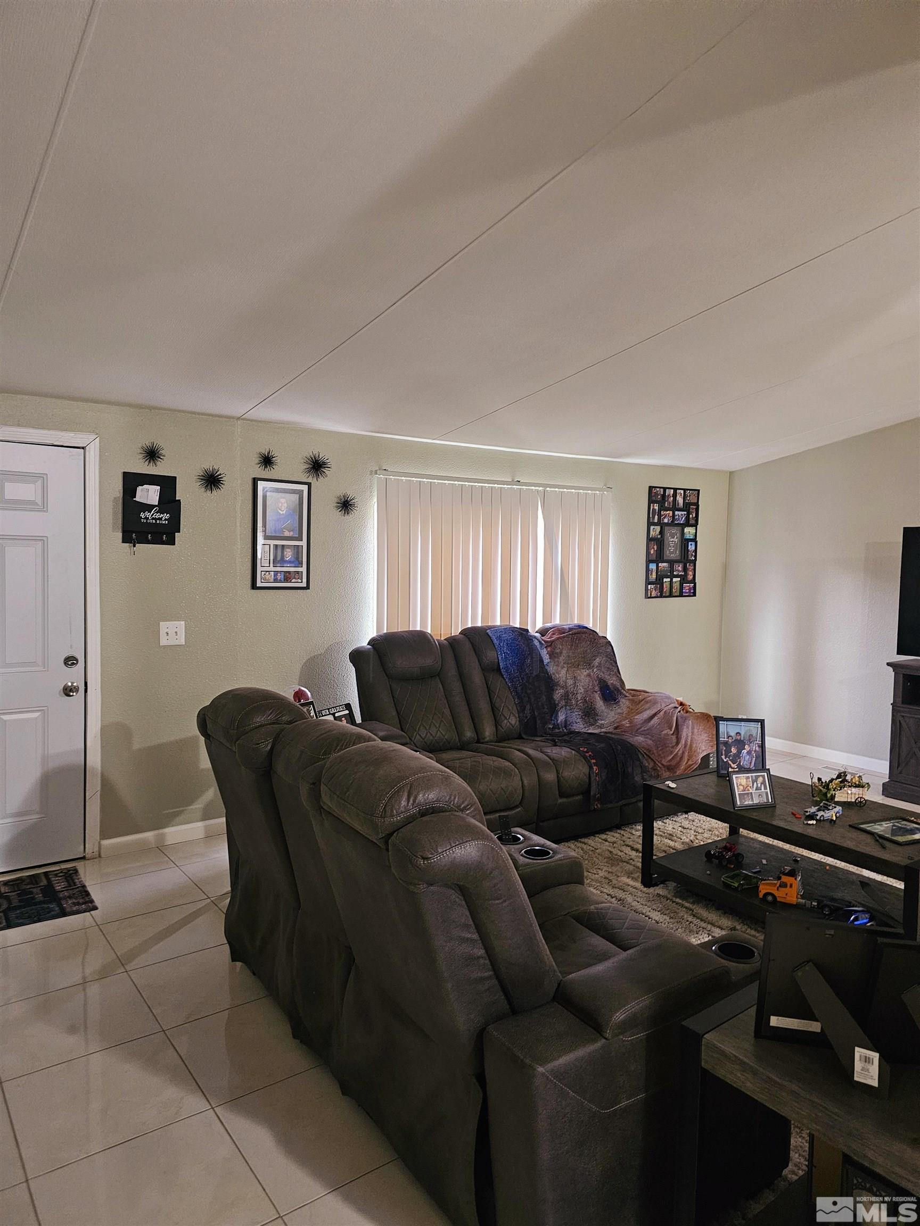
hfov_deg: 58.9
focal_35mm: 23
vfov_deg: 73.9
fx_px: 815
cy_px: 613
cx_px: 460
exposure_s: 1/24
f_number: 1.7
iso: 500
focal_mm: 6.3
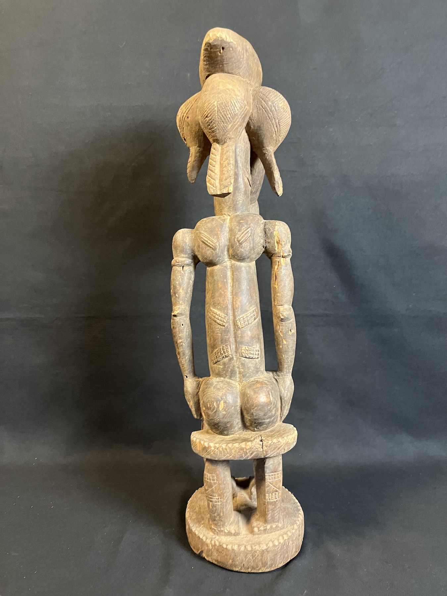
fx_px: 448
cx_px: 224
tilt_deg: -4.4
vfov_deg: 67.3
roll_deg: -0.4
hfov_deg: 53.1
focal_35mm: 26
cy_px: 298
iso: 400
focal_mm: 5.1
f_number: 1.6
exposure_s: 1/33
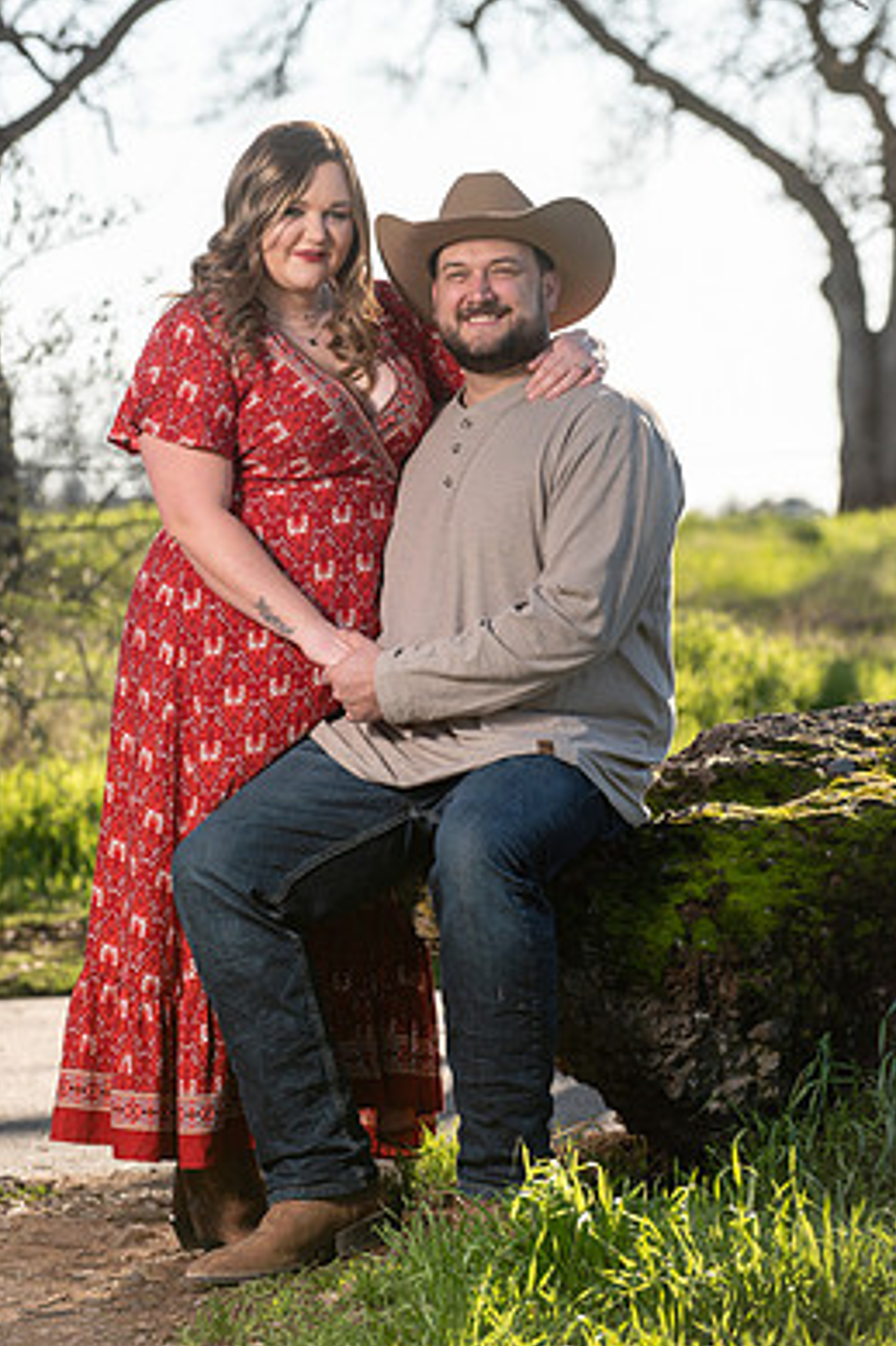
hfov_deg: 7.4
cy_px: 585
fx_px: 6912
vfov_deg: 11.1
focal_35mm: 185
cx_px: 405
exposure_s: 1/250
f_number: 5.6
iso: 50
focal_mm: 160
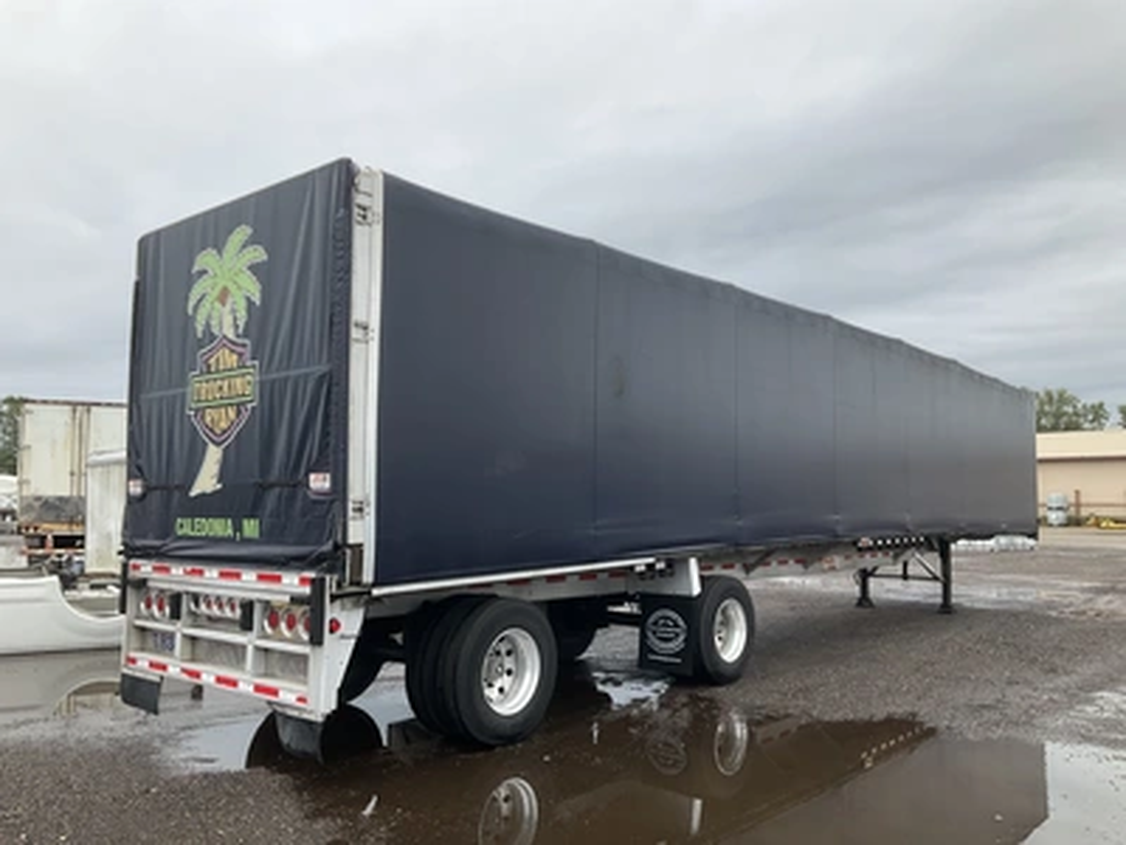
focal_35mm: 29
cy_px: 422
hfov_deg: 61.7
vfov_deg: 48.2
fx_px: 943
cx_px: 563
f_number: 1.8
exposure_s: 1/728
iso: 25
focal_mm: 3
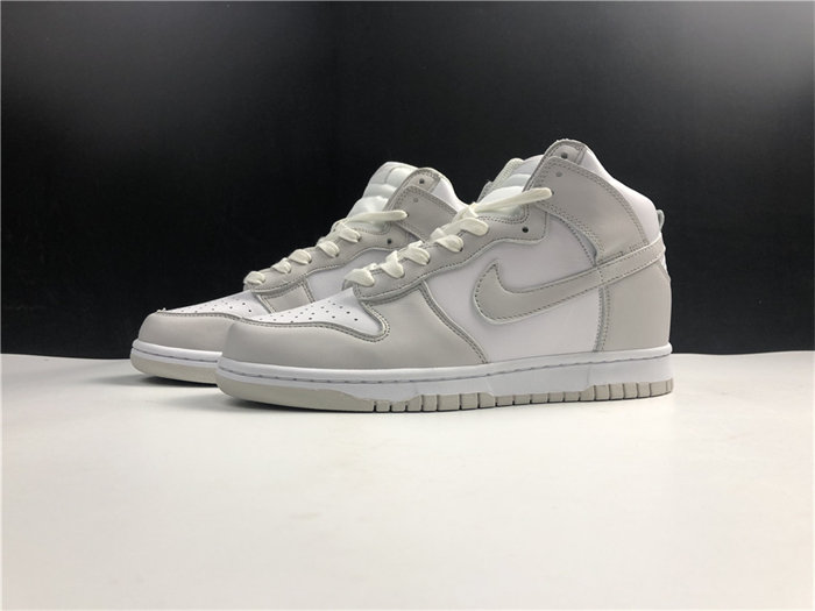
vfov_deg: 49.7
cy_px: 306
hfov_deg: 63.4
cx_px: 408
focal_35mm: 28
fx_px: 659
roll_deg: +1.6
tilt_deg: +3.1
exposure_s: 1/50
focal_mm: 4
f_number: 1.8
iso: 25
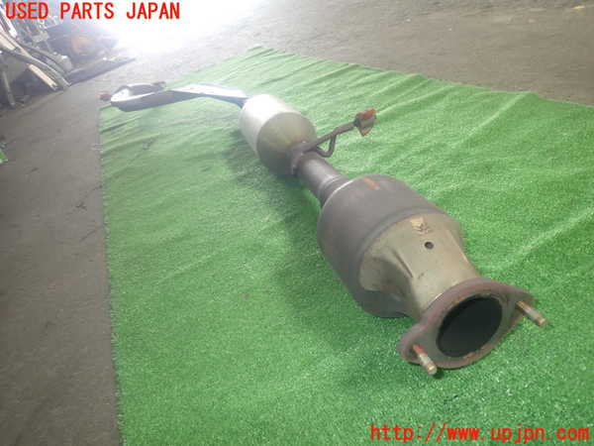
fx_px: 429
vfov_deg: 54.9
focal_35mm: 25
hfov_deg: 69.4
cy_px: 223
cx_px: 297
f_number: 2
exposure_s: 1/50
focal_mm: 4.5
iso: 200
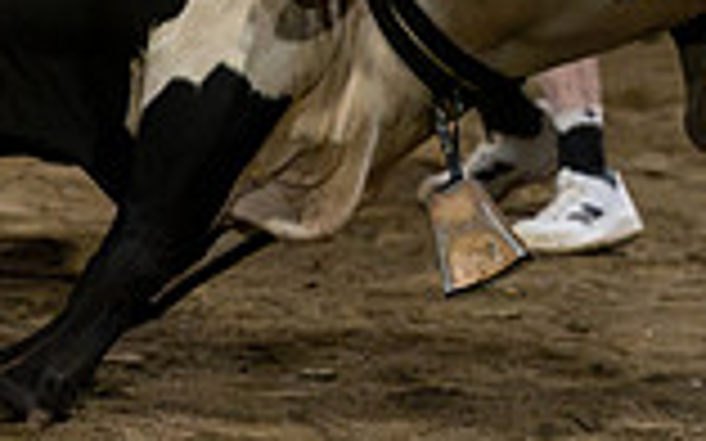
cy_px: 20
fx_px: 8925
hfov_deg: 4.5
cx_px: 47
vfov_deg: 2.8
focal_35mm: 464
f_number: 2.8
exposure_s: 1/640
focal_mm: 87
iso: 6400
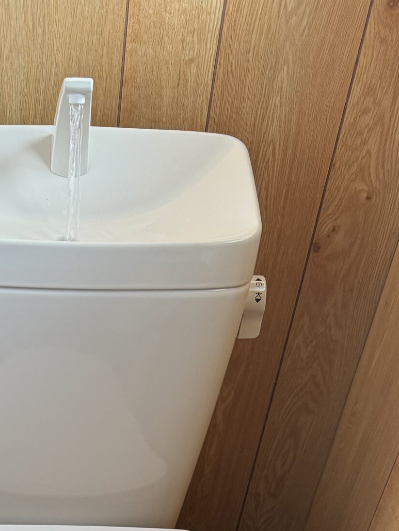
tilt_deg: -46.1
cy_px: 581
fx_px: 860
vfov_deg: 30.7
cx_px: 11
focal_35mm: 56
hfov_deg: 25.0
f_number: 1.78
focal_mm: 6.76
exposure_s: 1/80
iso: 200
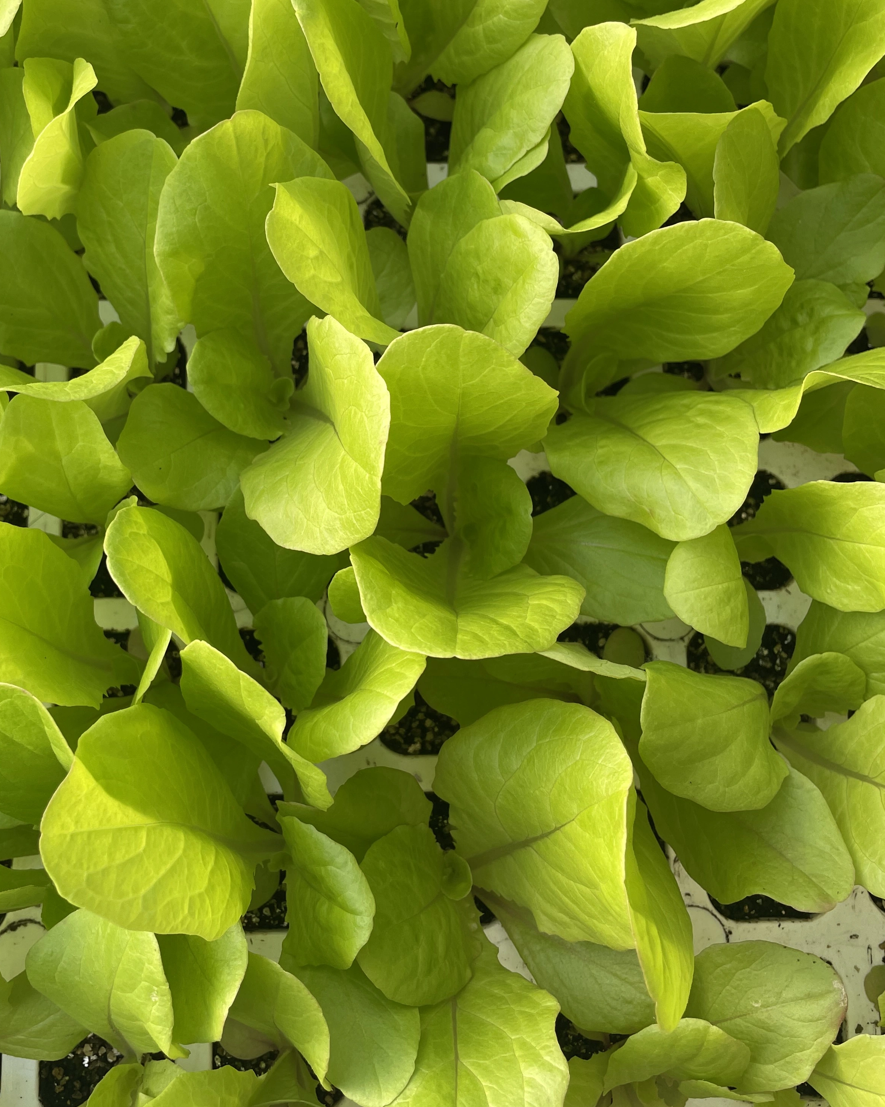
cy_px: 446
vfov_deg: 51.2
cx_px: 338
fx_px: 1146
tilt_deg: -76.3
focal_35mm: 35
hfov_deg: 41.9
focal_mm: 4.2
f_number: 1.6
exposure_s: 1/131
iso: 32
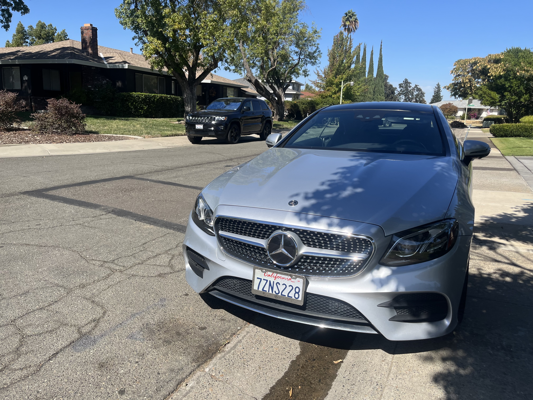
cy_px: 200
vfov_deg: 53.1
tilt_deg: -11.8
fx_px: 400
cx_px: 266
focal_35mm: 26
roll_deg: -2.9
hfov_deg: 67.3
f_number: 1.6
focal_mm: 5.1
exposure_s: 1/3049
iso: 50
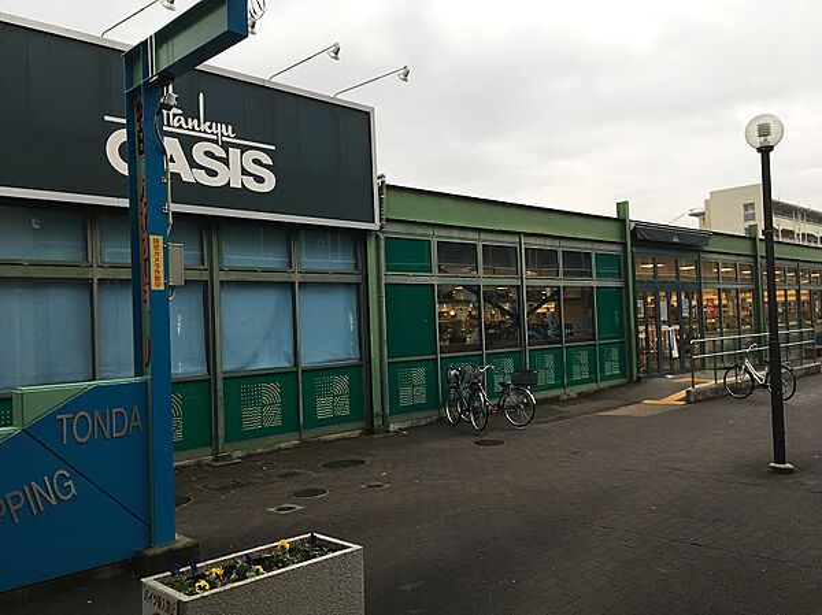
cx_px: 411
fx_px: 688
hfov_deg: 61.7
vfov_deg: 48.2
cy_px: 308
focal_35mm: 29
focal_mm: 4.15
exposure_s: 1/162
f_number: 2.2
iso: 25
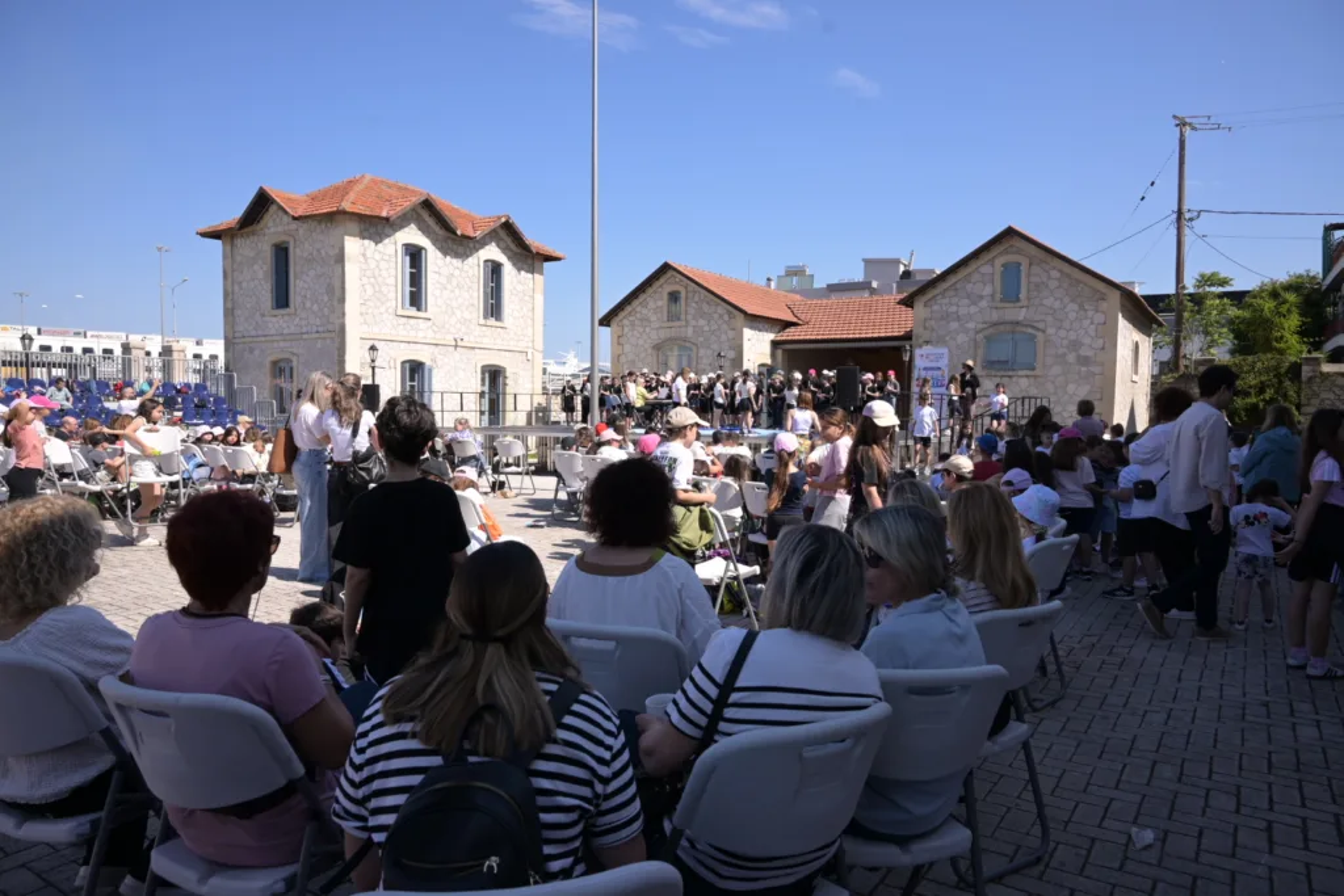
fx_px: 896
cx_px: 672
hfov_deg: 73.7
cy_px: 448
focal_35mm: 24
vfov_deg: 53.1
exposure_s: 1/500
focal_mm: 24
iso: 250
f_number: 8
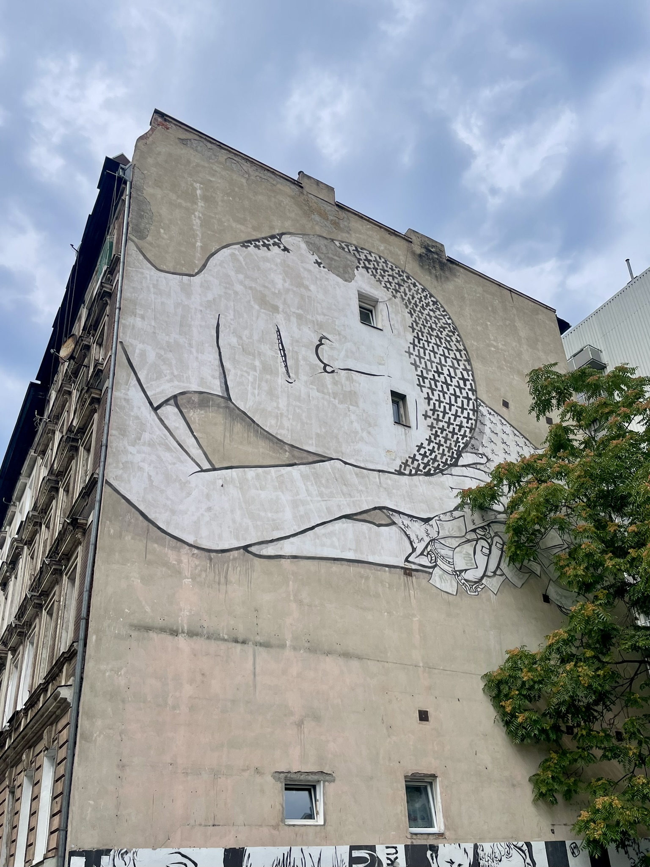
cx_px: 325
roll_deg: +2.8
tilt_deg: +36.8
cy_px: 434
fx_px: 651
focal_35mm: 26
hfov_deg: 53.1
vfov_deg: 67.3
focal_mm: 4.2
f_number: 1.6
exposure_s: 1/5291
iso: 32
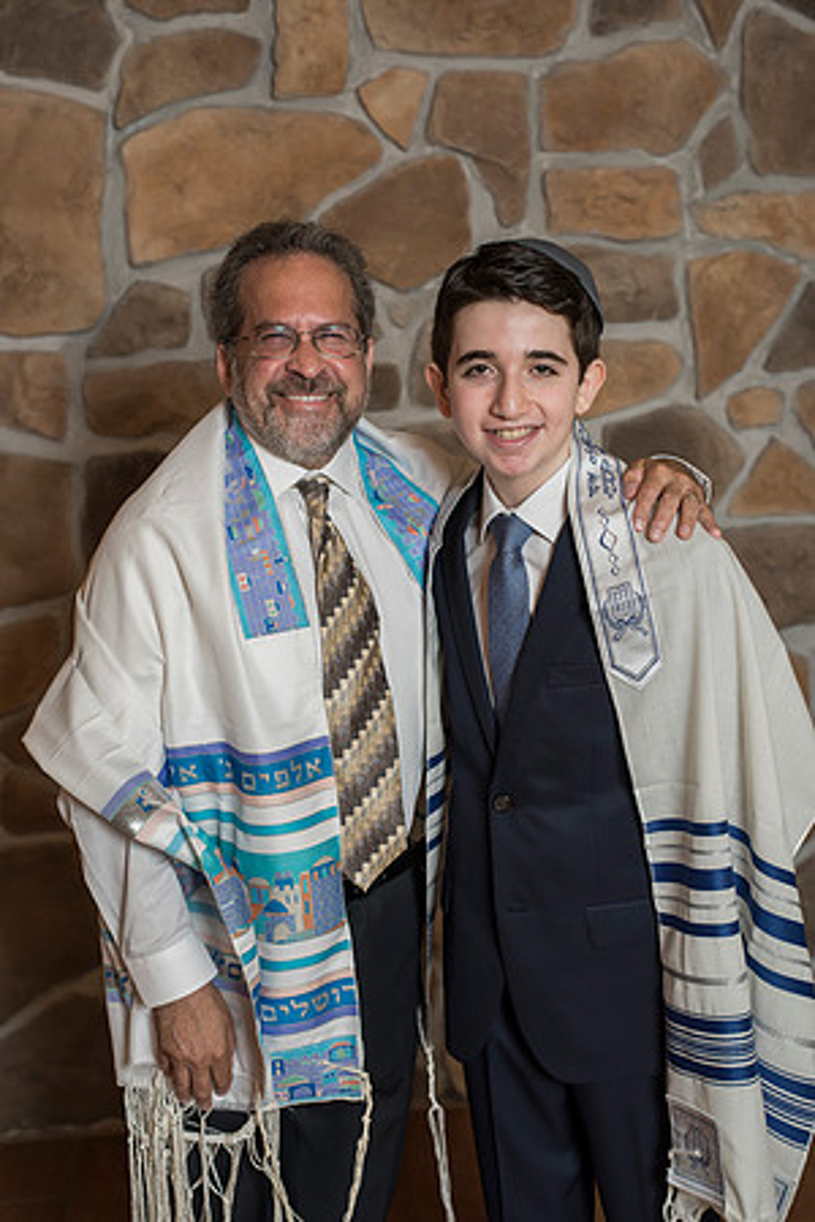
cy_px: 611
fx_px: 1698
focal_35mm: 50
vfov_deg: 39.6
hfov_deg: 27.0
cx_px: 408
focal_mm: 50
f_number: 4
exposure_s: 1/200
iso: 800
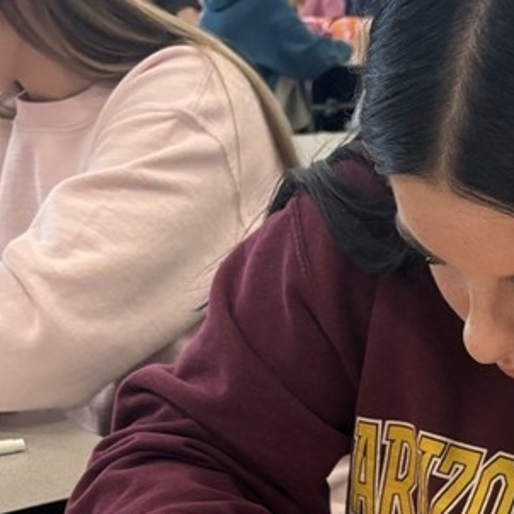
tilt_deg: -25.5
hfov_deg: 20.9
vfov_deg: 20.6
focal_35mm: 78
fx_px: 1310
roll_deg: -3.0
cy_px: 635
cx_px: 587
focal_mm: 5.96
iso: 160
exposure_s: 1/120
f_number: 1.6
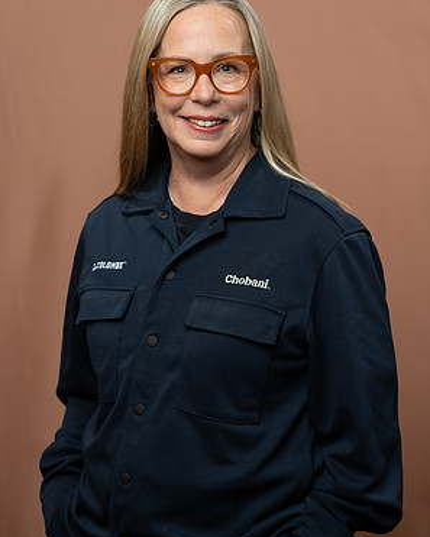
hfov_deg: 13.3
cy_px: 232
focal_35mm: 116
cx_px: 216
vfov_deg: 16.6
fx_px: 1845
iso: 320
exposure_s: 1/160
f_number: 4
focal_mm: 102
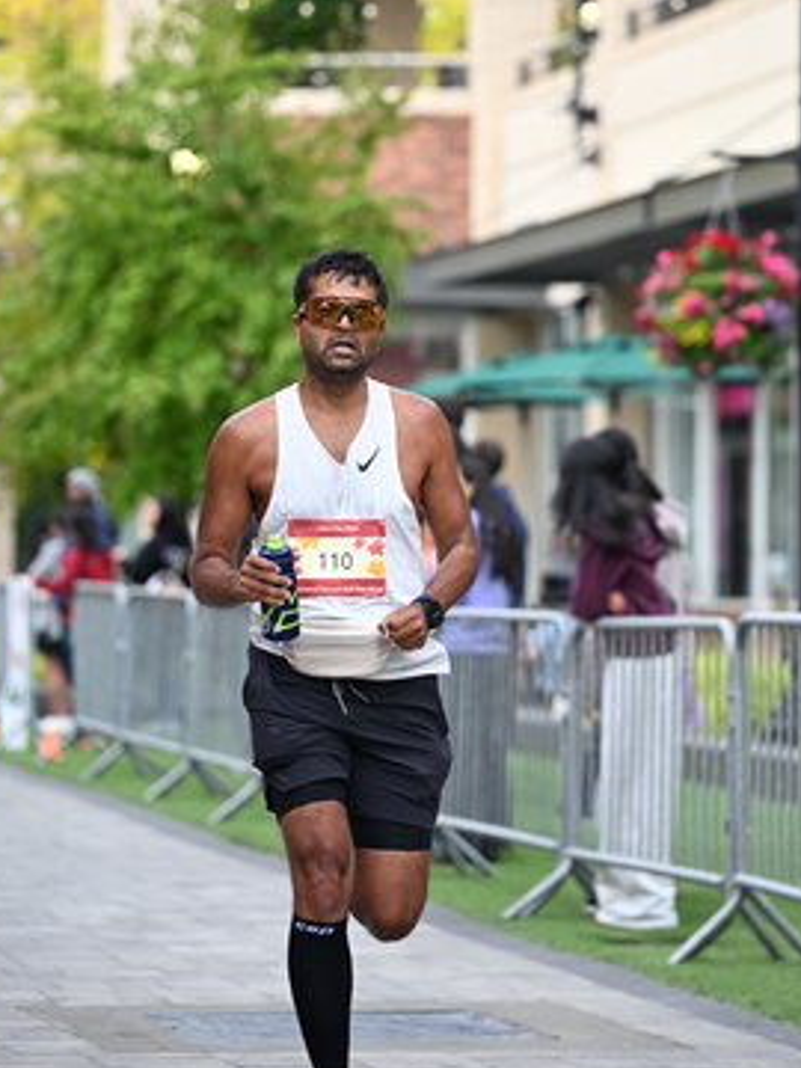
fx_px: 5214
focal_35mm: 169
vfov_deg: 11.7
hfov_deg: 8.8
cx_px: 503
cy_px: 356
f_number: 2.8
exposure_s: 1/1600
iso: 1000
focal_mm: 115
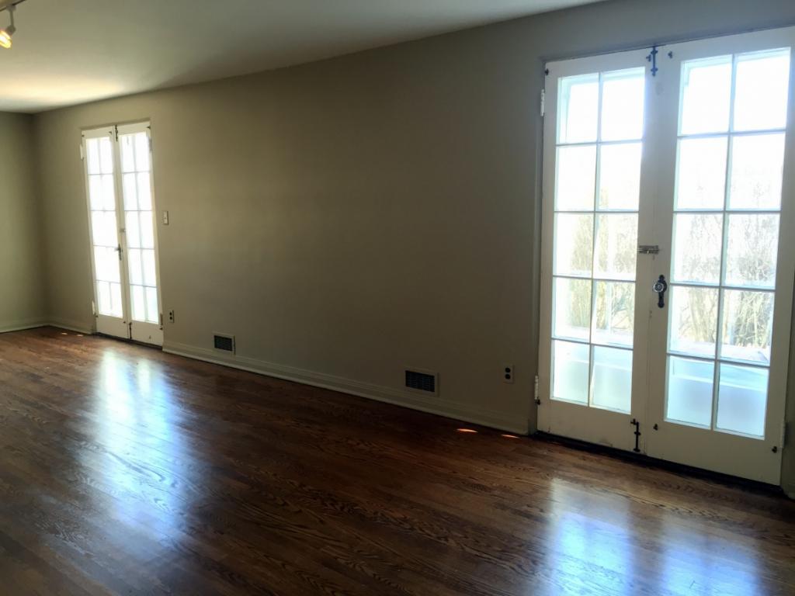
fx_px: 666
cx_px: 398
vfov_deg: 48.2
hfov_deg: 61.7
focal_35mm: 29
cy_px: 298
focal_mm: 4.15
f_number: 2.2
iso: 100
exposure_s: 1/30
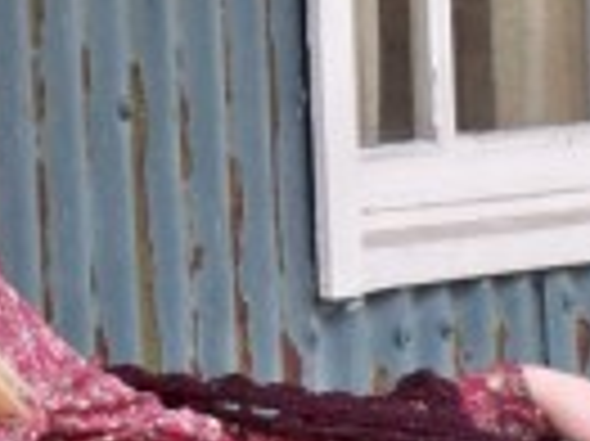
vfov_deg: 4.1
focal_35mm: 360
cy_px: 266
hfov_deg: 5.5
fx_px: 6130
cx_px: 9
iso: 80
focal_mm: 16.3
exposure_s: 1/60
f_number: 4.2
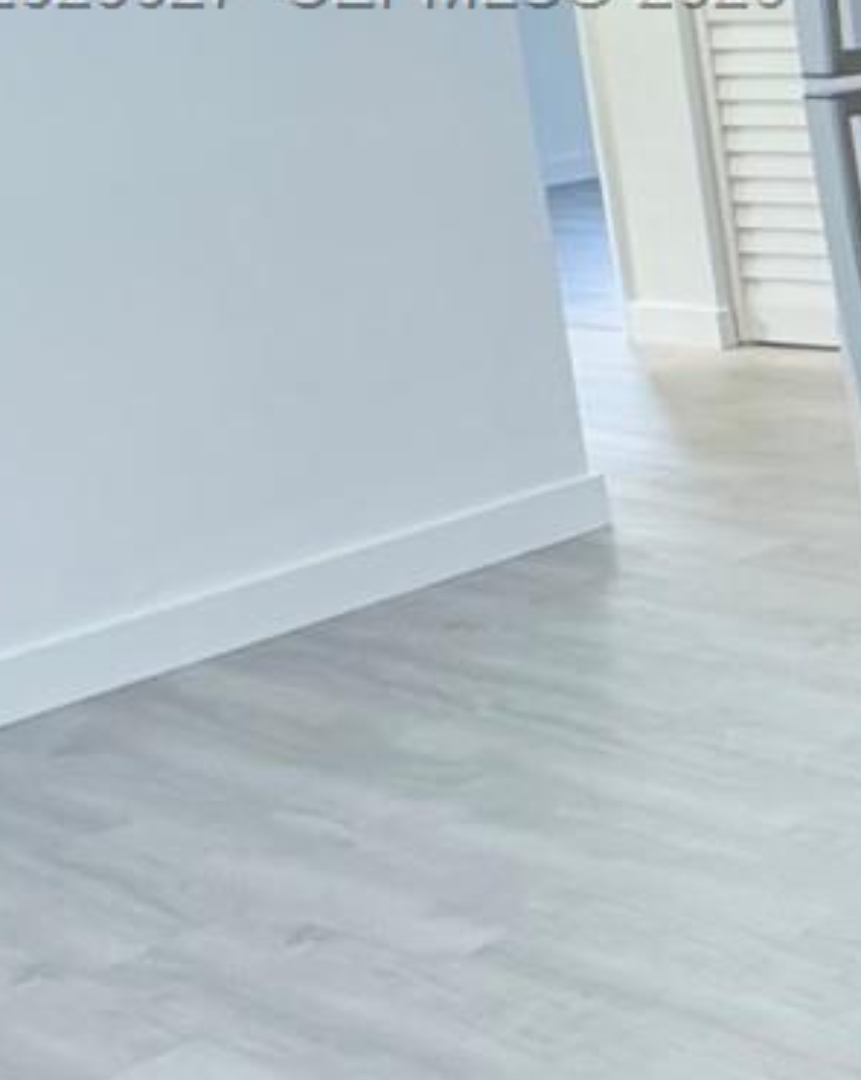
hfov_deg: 14.0
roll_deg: +3.8
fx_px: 1882
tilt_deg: -7.1
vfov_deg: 29.7
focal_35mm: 59
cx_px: 2205
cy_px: -15
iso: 320
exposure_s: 1/60
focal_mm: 2.22
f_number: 2.2
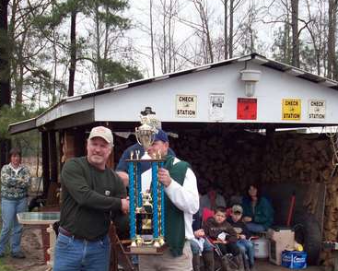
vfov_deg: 24.0
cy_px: 206
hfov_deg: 30.0
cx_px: 163
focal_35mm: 63
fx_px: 631
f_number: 2.8
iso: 80
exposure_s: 1/552
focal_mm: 6.2
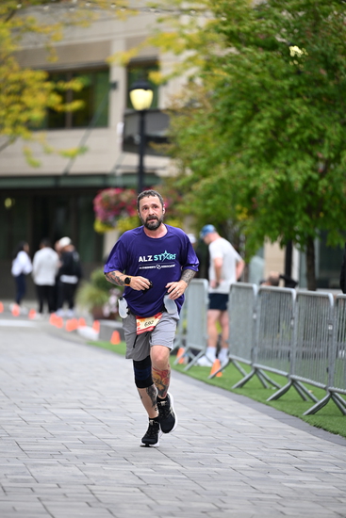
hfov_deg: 6.9
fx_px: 2881
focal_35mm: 200
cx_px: 173
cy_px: 259
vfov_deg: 10.3
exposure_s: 1/2000
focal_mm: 200
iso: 640
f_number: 2.8
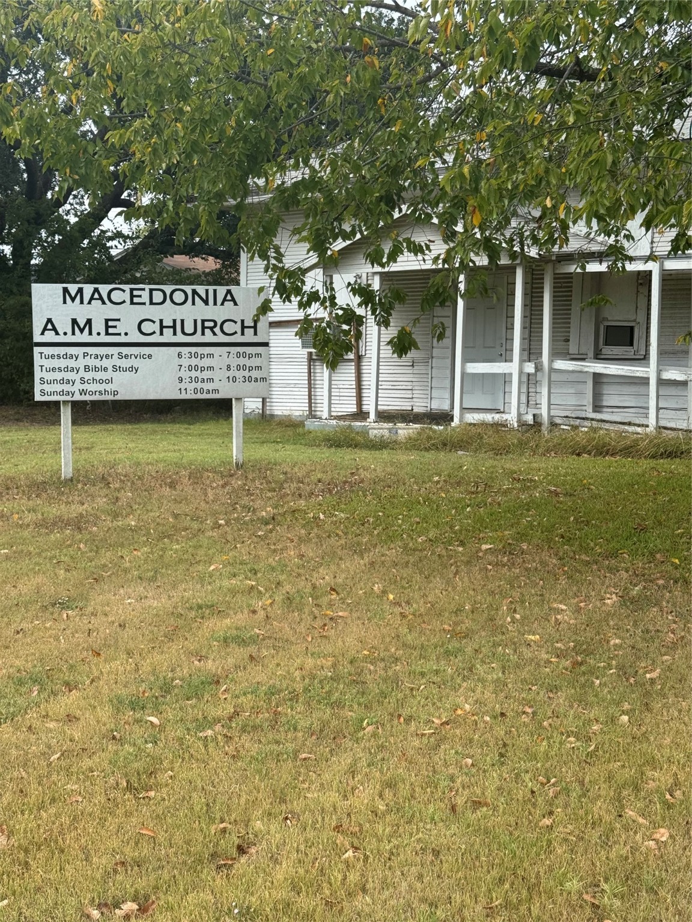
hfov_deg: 30.3
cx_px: 346
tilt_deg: -7.4
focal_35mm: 48
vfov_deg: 39.7
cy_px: 461
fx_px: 1279
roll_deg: -0.2
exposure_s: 1/1366
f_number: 1.78
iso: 64
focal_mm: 6.76
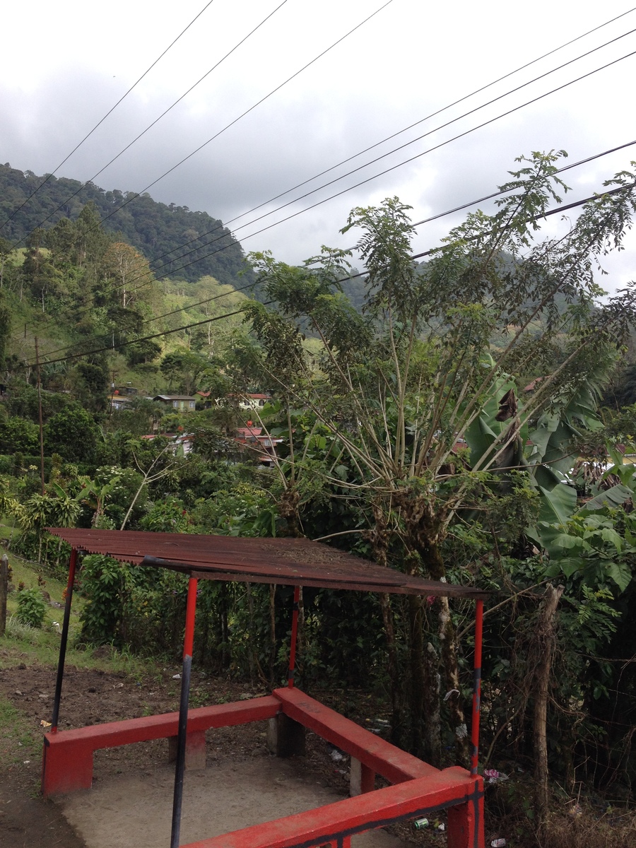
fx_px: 857
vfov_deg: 52.6
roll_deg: +0.3
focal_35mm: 35
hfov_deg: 40.7
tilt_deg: -0.6
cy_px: 424
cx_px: 318
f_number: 2.4
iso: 50
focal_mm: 4.28
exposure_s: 1/935
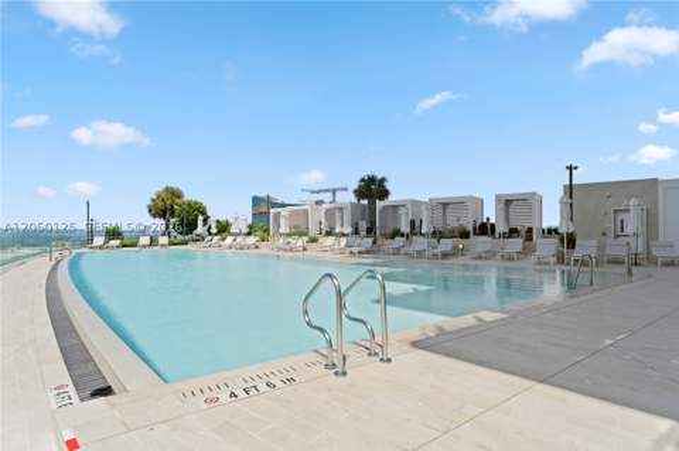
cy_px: 226
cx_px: 340
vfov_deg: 67.6
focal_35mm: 18
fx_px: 337
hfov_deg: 90.4
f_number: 10
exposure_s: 1/50
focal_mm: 17.9
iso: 100
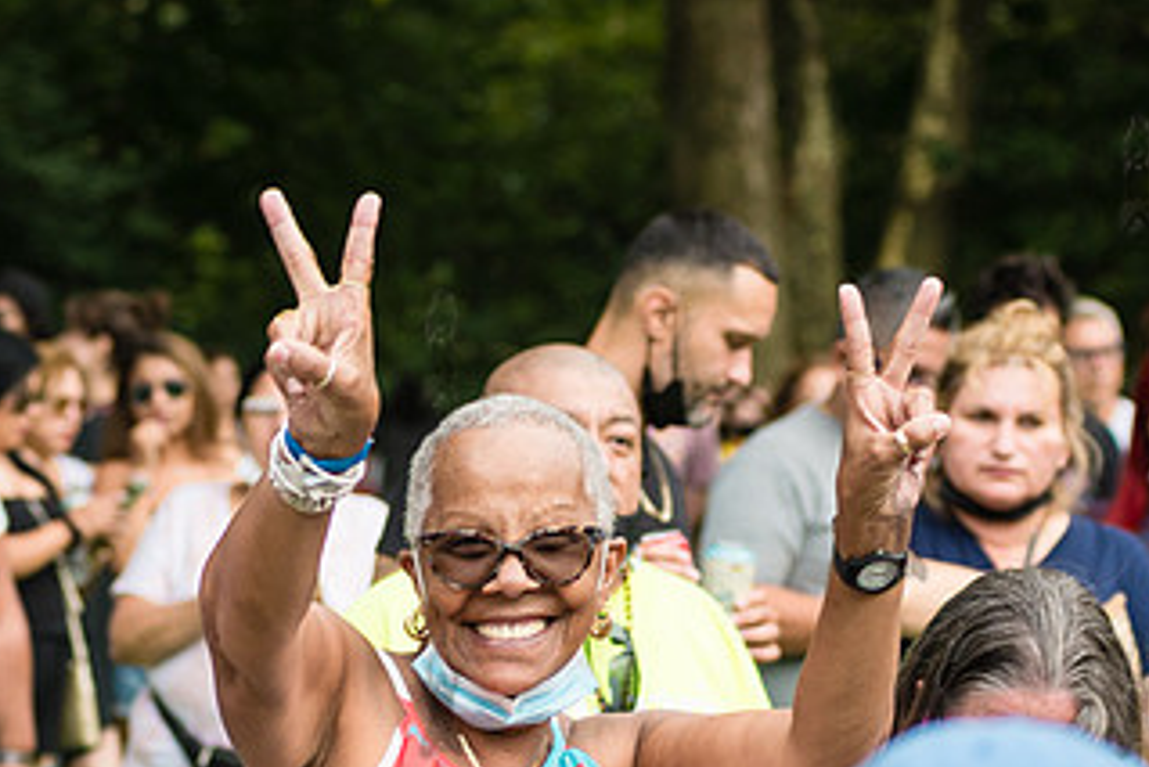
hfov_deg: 9.7
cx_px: 193
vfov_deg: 6.4
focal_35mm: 212
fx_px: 6769
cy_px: 925
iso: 500
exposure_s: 1/640
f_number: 5
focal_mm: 80
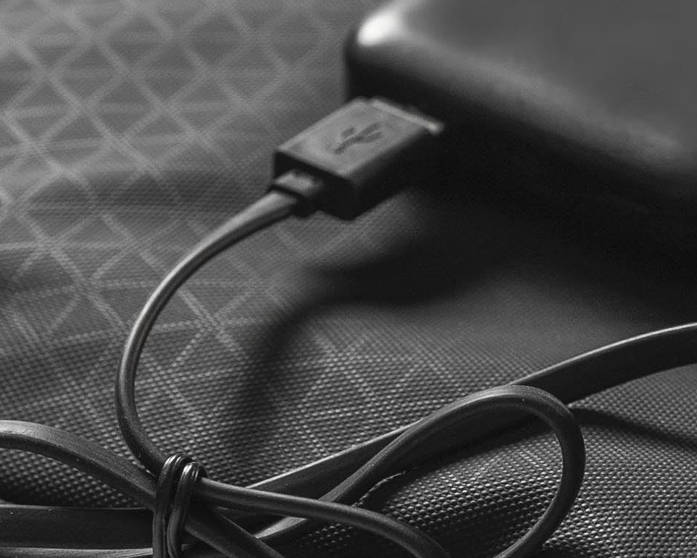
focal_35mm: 207
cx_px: 897
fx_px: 4271
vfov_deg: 7.5
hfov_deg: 9.2
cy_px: 109
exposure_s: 1/25
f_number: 4.5
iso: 2000
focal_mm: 50
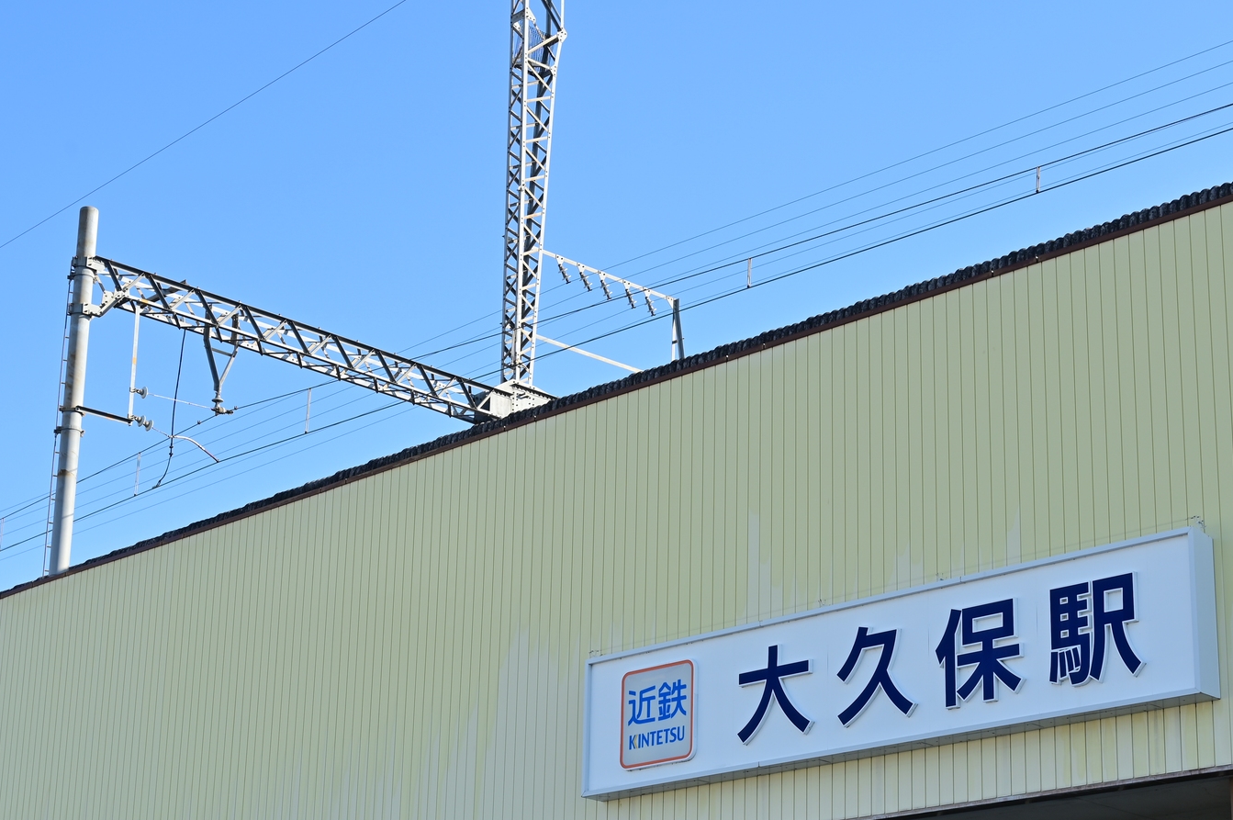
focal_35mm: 67
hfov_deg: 30.1
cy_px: 534
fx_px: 2293
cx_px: 669
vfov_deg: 20.2
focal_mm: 45
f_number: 9
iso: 100
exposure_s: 1/125
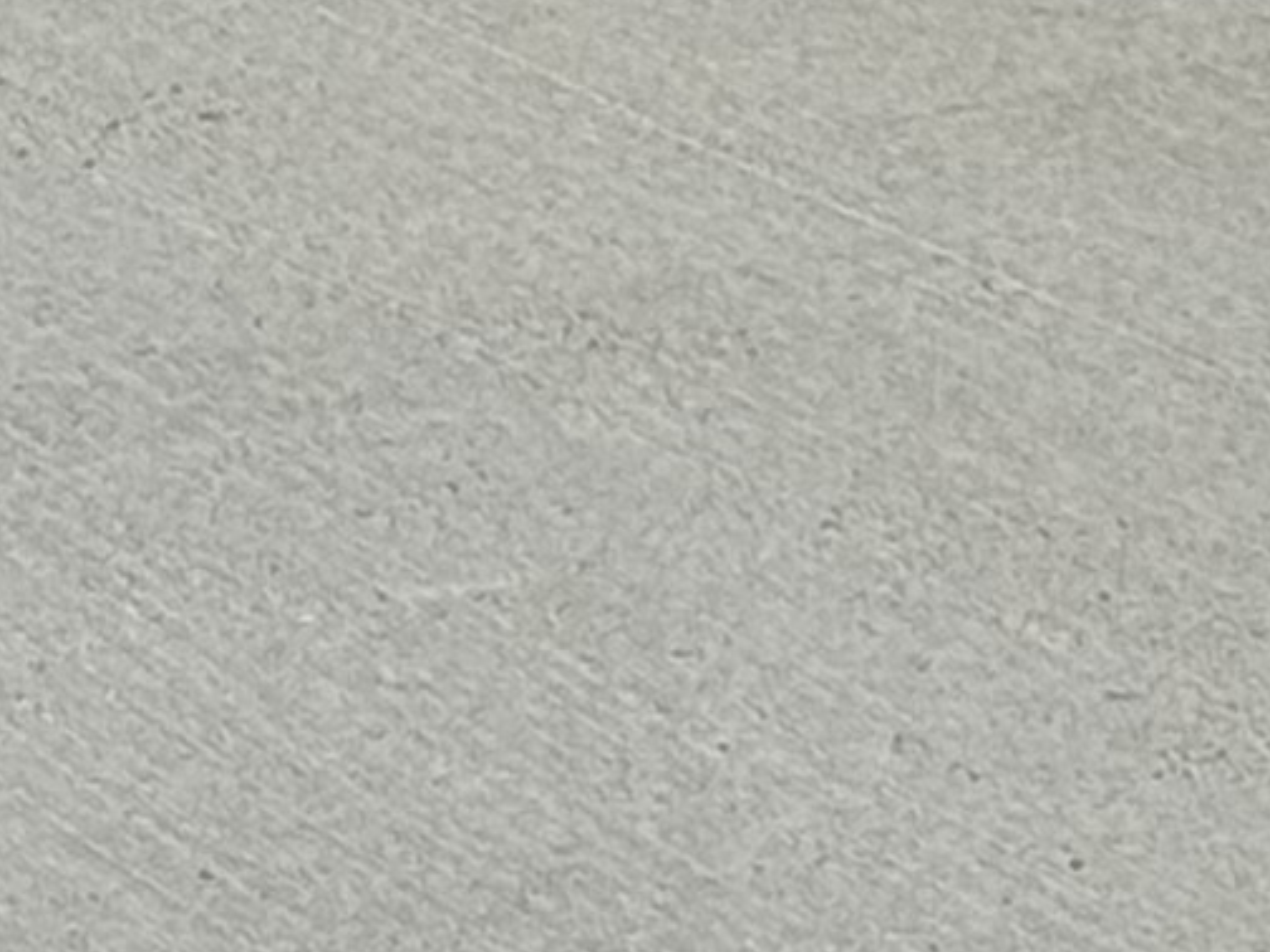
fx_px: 14088
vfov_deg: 3.8
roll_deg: -1.4
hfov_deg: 5.0
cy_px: -1990
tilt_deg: -2.4
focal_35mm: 384
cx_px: 3089
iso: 64
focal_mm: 6.76
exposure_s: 1/3610
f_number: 1.78
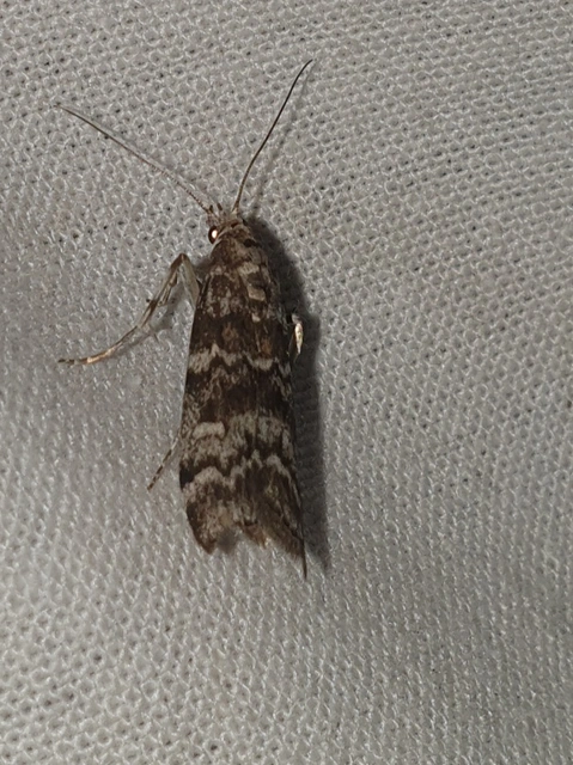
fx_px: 575
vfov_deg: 67.3
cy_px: 382
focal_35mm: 26
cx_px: 286
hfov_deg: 53.0
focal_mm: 4.3
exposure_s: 1/1093
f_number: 2.4
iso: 50
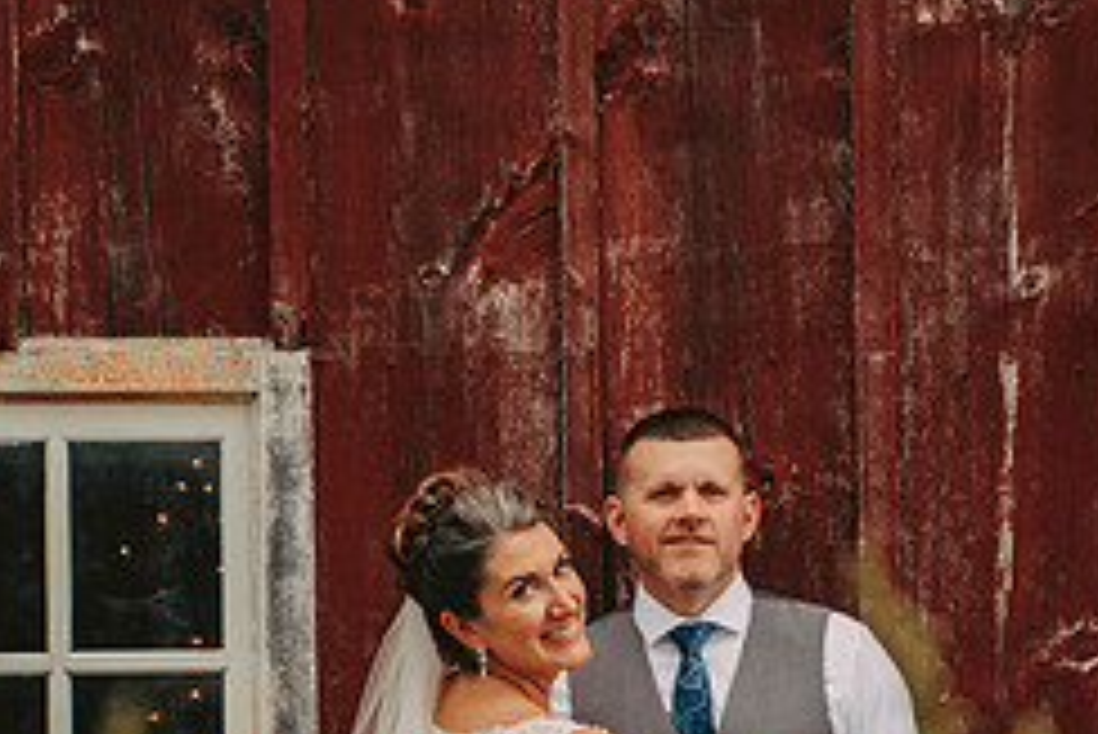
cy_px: 664
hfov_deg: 11.5
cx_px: 666
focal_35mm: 178
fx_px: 5432
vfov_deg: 7.7
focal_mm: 75
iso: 250
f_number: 2.8
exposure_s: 1/500
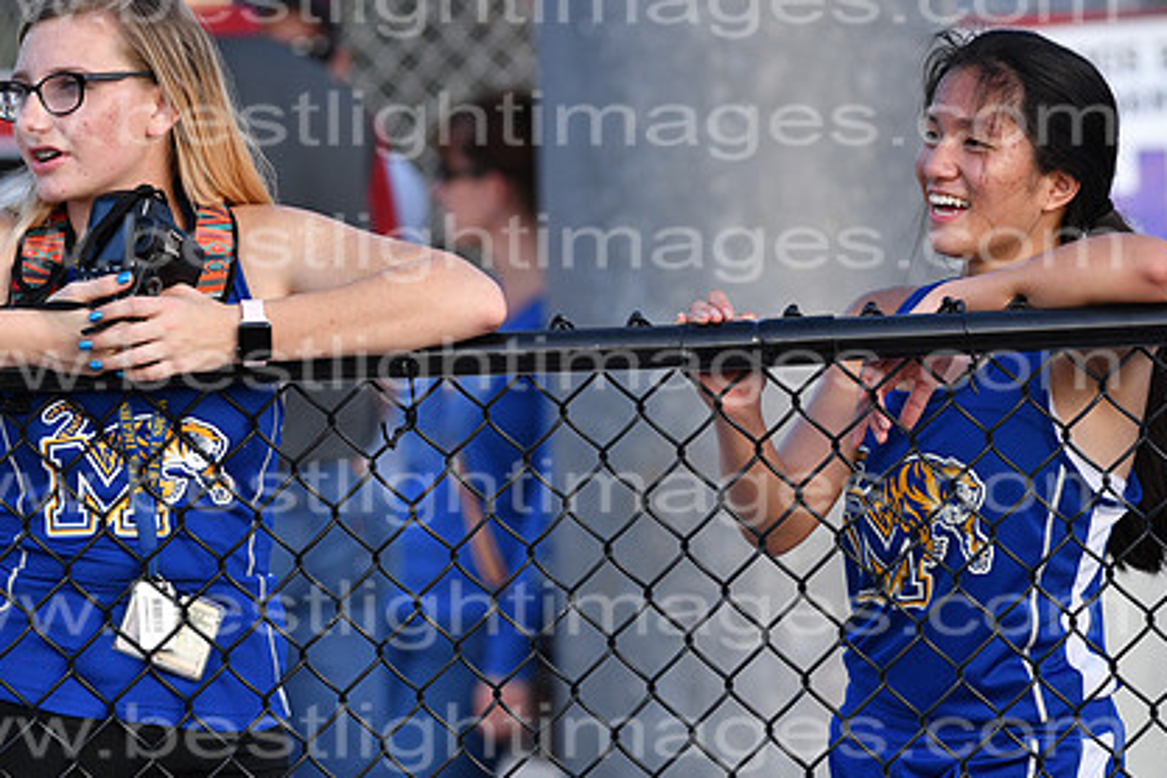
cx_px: 493
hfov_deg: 3.3
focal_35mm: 626
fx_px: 20291
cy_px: 309
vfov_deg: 2.2
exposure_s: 1/800
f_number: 5.6
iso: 400
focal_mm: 300
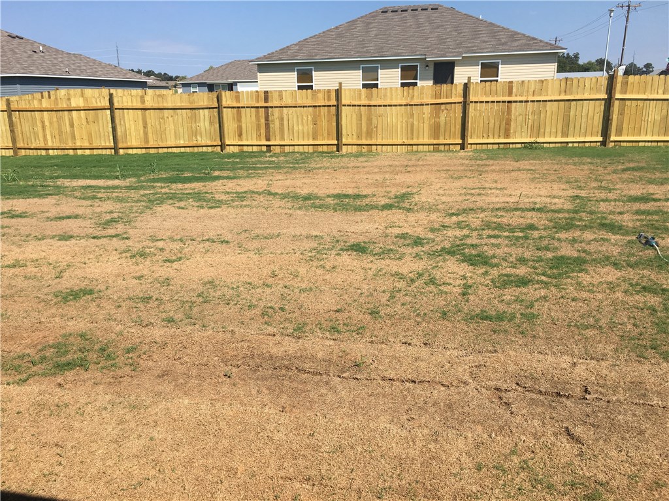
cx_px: 334
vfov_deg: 48.2
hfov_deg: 61.7
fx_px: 560
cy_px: 250
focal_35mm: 29
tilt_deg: -15.3
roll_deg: +1.3
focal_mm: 4.15
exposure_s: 1/1832
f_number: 2.2
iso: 25
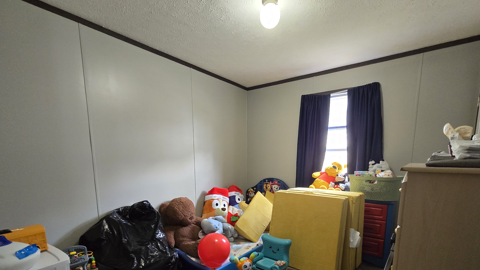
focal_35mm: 16
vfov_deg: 64.0
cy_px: 195
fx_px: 204
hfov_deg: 99.3
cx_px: 247
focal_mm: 2.2
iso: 500
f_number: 2.2
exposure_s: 1/60
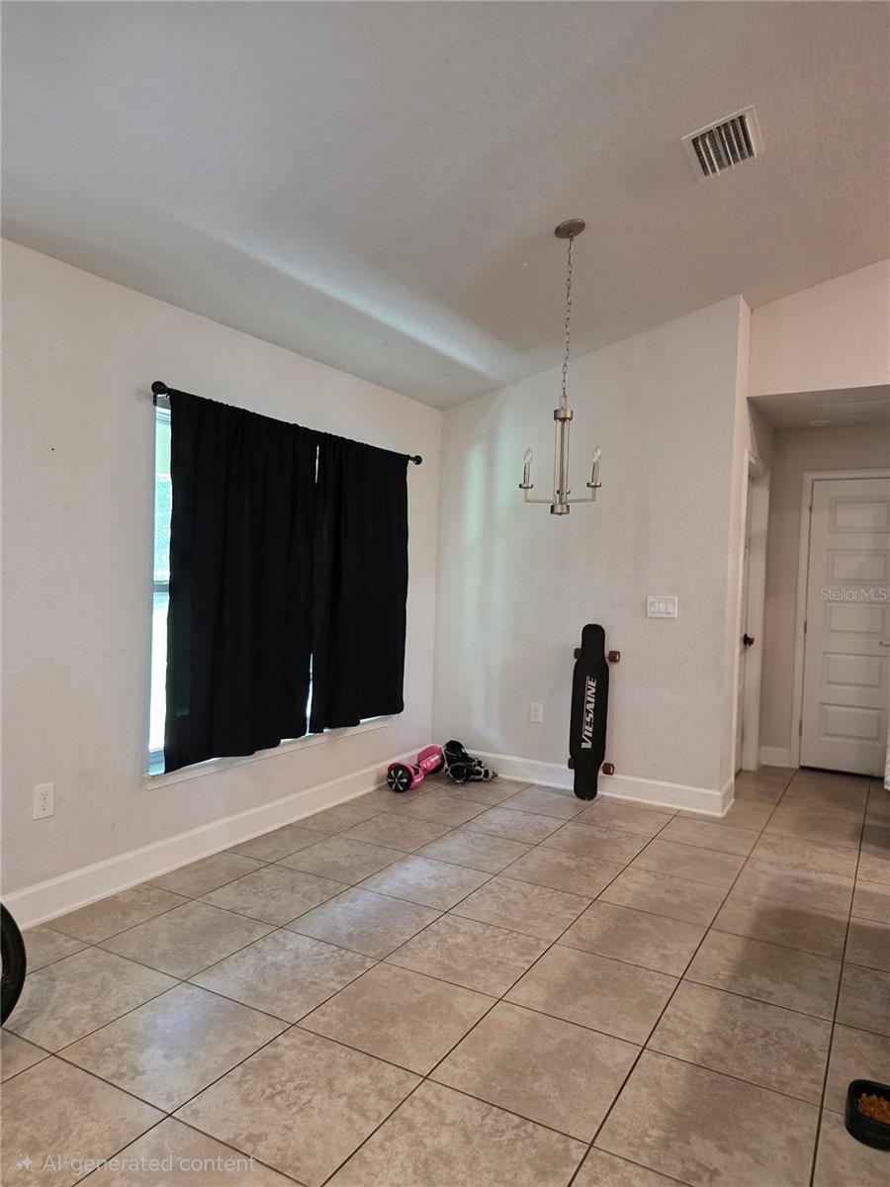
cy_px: 594
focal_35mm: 23
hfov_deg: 58.9
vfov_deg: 73.9
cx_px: 445
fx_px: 788
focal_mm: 6.3
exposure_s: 1/120
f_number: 1.7
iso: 640
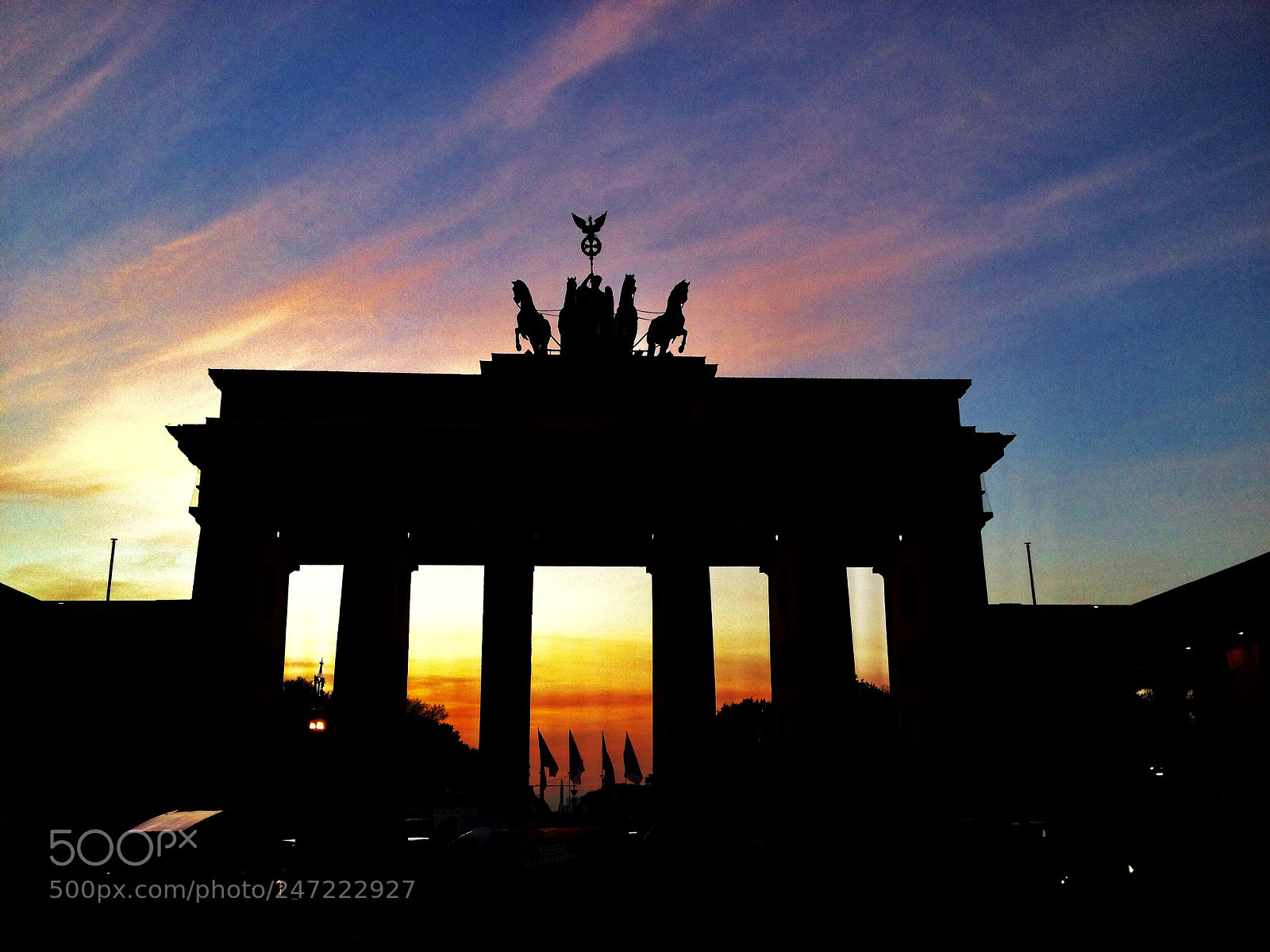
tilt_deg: +14.7
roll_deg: -0.6
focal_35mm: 35
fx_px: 1284
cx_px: 635
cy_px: 476
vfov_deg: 40.7
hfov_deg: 52.6
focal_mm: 4.28
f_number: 2.4
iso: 80
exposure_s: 1/120
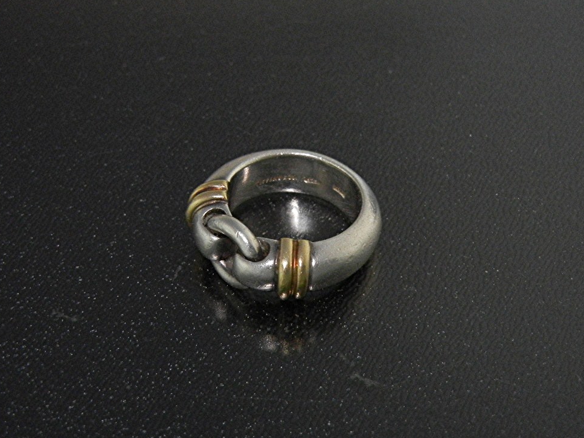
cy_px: 217
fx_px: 1215
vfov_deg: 20.4
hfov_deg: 27.0
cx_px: 281
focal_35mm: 72
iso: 800
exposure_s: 1/30
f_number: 8.2
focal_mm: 12.2
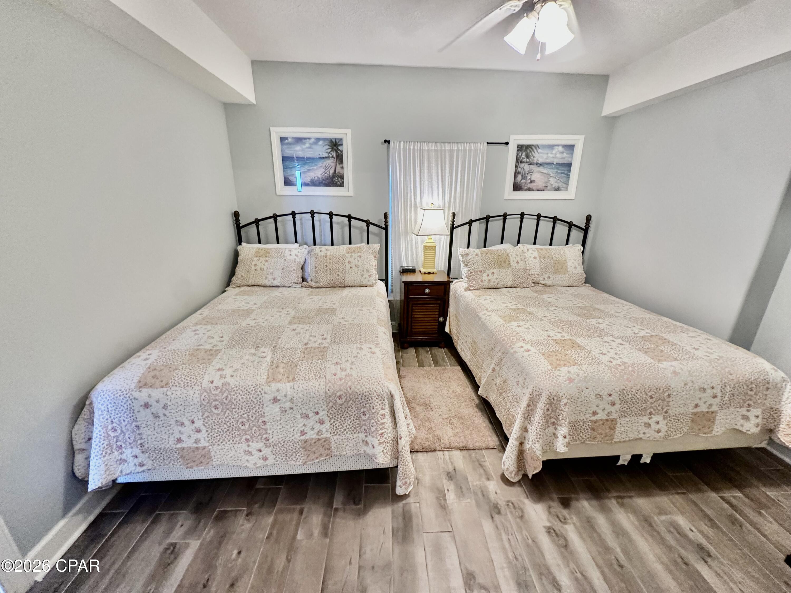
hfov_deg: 102.1
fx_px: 320
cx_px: 396
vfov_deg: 85.7
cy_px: 296
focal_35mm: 14
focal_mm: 2.22
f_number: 2.2
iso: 250
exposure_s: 1/60
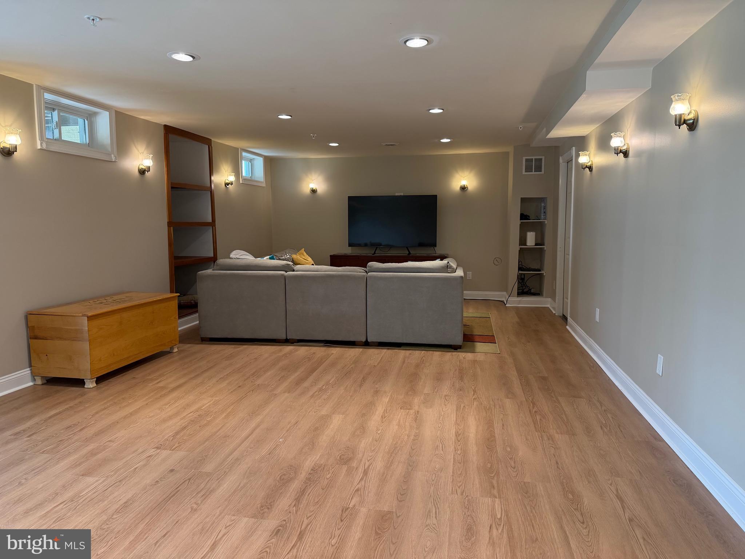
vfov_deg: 56.8
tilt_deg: -6.3
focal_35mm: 24
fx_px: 517
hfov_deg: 71.6
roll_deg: +0.3
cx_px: 372
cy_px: 280
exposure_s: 1/120
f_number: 1.78
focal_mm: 6.76
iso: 250
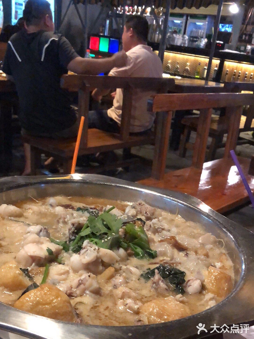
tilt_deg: -25.0
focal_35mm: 32
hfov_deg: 44.2
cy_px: 170
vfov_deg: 56.8
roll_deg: -7.4
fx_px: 313
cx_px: 127
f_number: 1.8
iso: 800
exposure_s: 1/50
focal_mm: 4
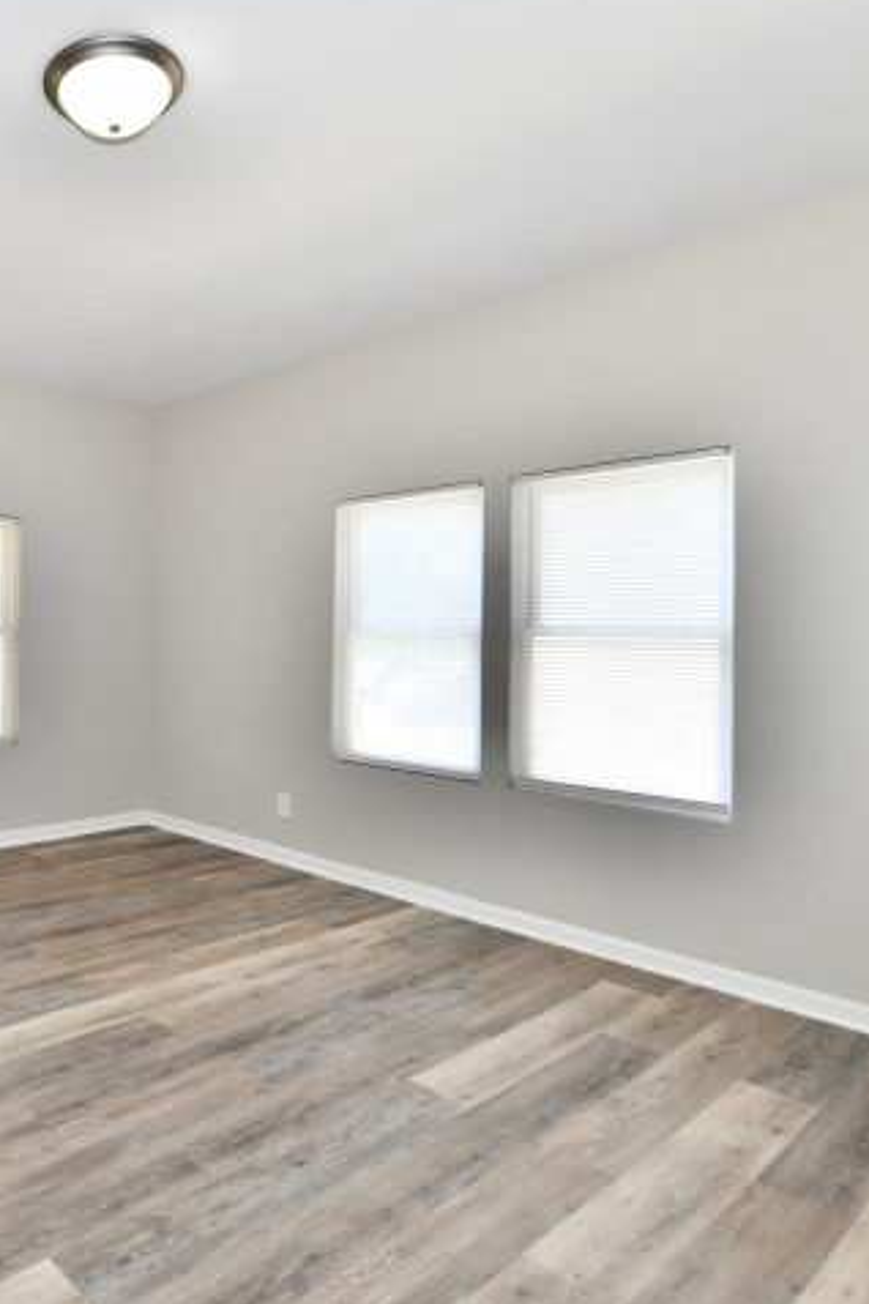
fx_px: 797
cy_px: 645
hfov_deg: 50.5
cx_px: 82
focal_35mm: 22
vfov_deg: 78.6
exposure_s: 1/60
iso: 320
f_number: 5.6
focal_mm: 14
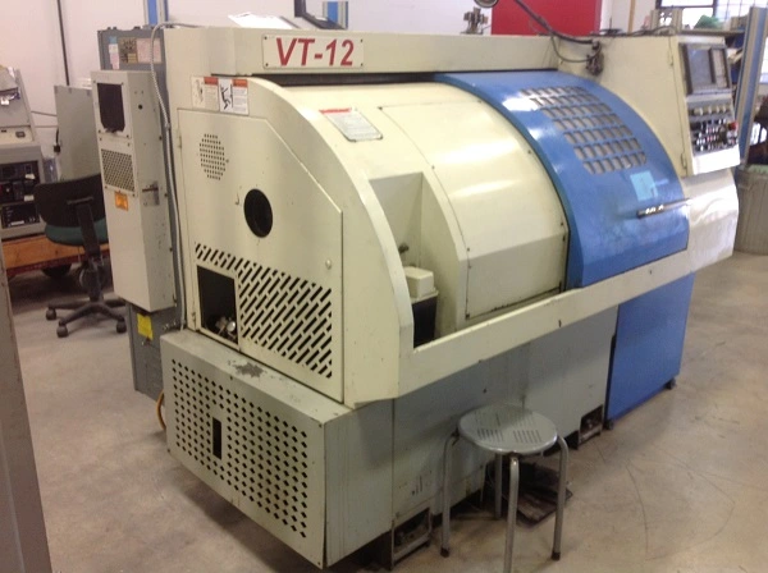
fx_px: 775
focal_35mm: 35
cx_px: 384
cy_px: 286
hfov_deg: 52.7
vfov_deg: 40.6
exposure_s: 1/24
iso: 64
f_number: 2.4
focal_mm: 4.28
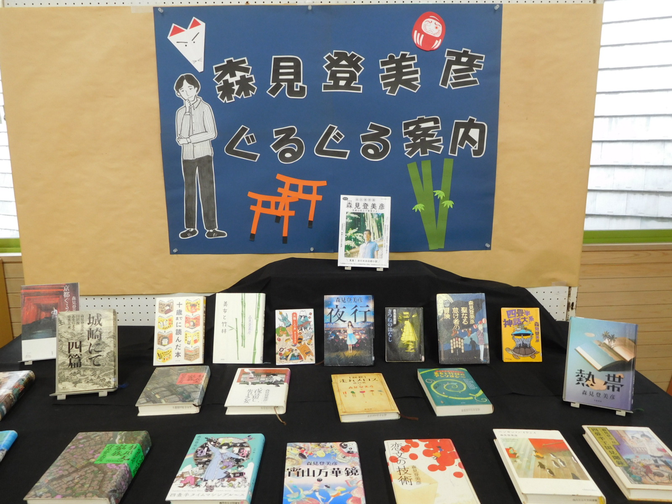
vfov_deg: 54.9
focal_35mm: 25
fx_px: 485
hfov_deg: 69.4
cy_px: 252
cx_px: 336
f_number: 3.4
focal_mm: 4.5
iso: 125
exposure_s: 1/40
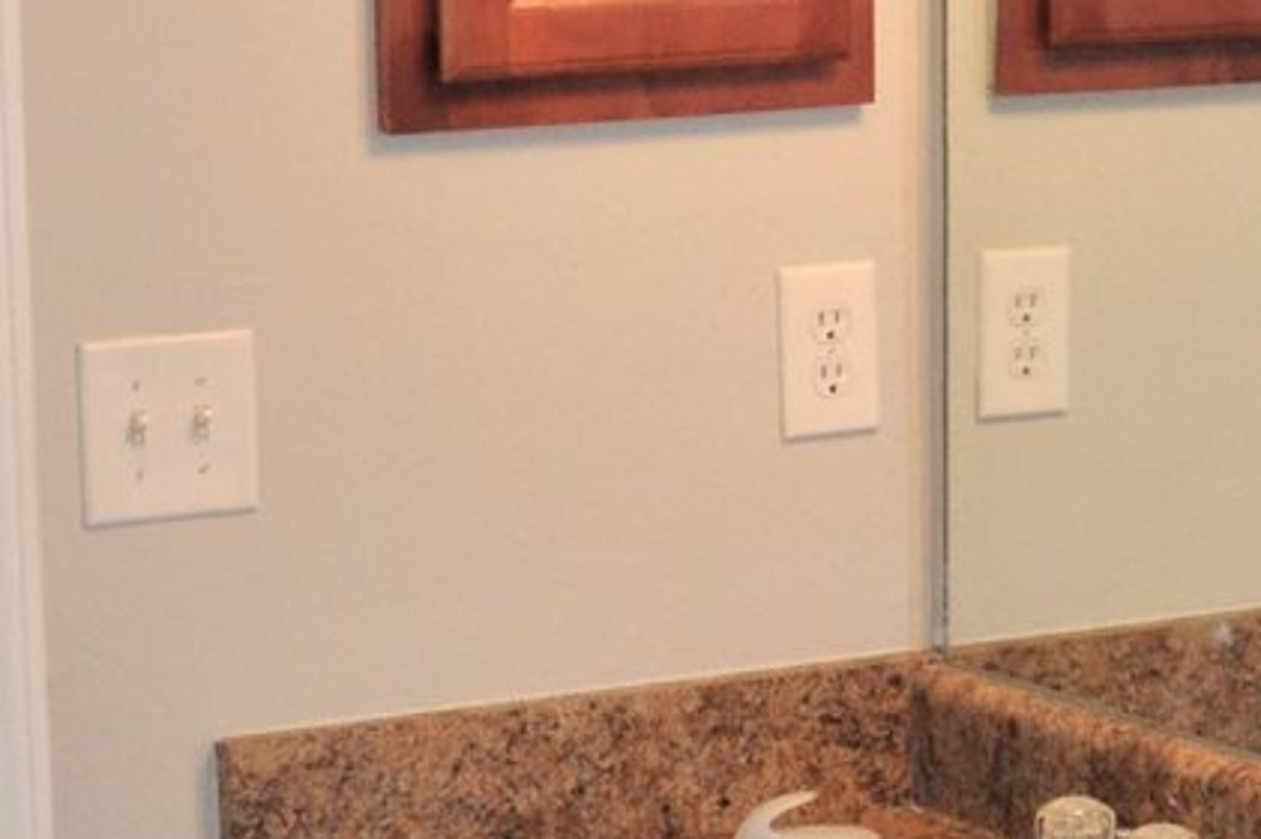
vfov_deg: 7.8
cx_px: 1680
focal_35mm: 175
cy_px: 761
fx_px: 6125
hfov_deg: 11.4
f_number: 3.8
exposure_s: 1/125
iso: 640
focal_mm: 24
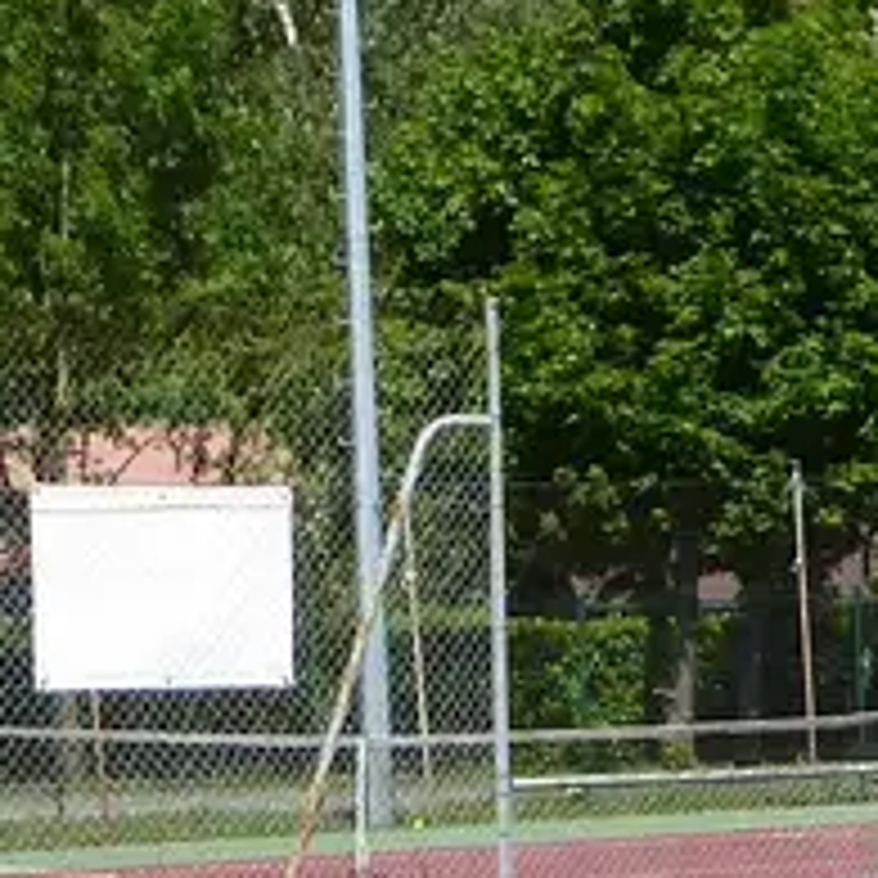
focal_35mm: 186
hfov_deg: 9.4
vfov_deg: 9.3
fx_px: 5337
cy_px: 923
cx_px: 464
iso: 100
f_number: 3.5
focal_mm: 5.4
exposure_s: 1/800
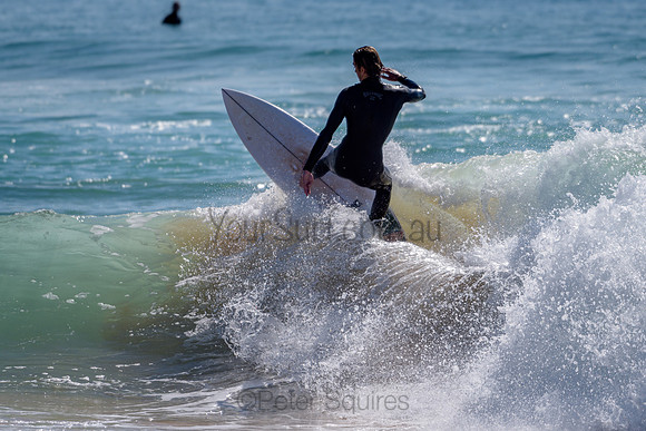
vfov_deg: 3.5
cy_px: 174
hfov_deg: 5.3
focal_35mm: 390
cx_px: 337
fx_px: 7002
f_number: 5.6
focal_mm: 320
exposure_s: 1/2000
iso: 90
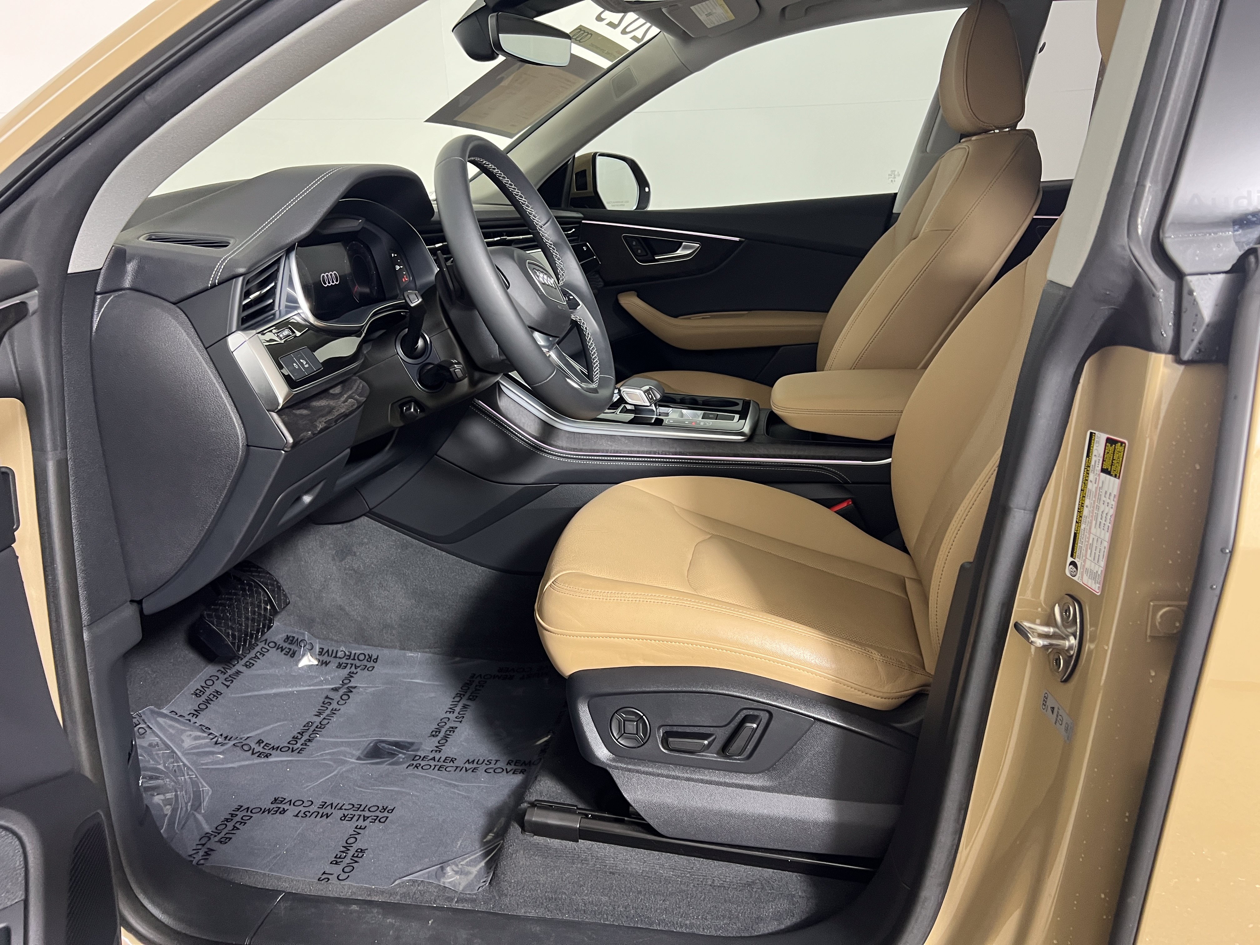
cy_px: 472
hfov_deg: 67.3
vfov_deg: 53.1
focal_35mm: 26
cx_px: 630
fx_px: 946
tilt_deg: -16.9
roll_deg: +1.7
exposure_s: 1/60
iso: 160
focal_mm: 5.7
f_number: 1.5
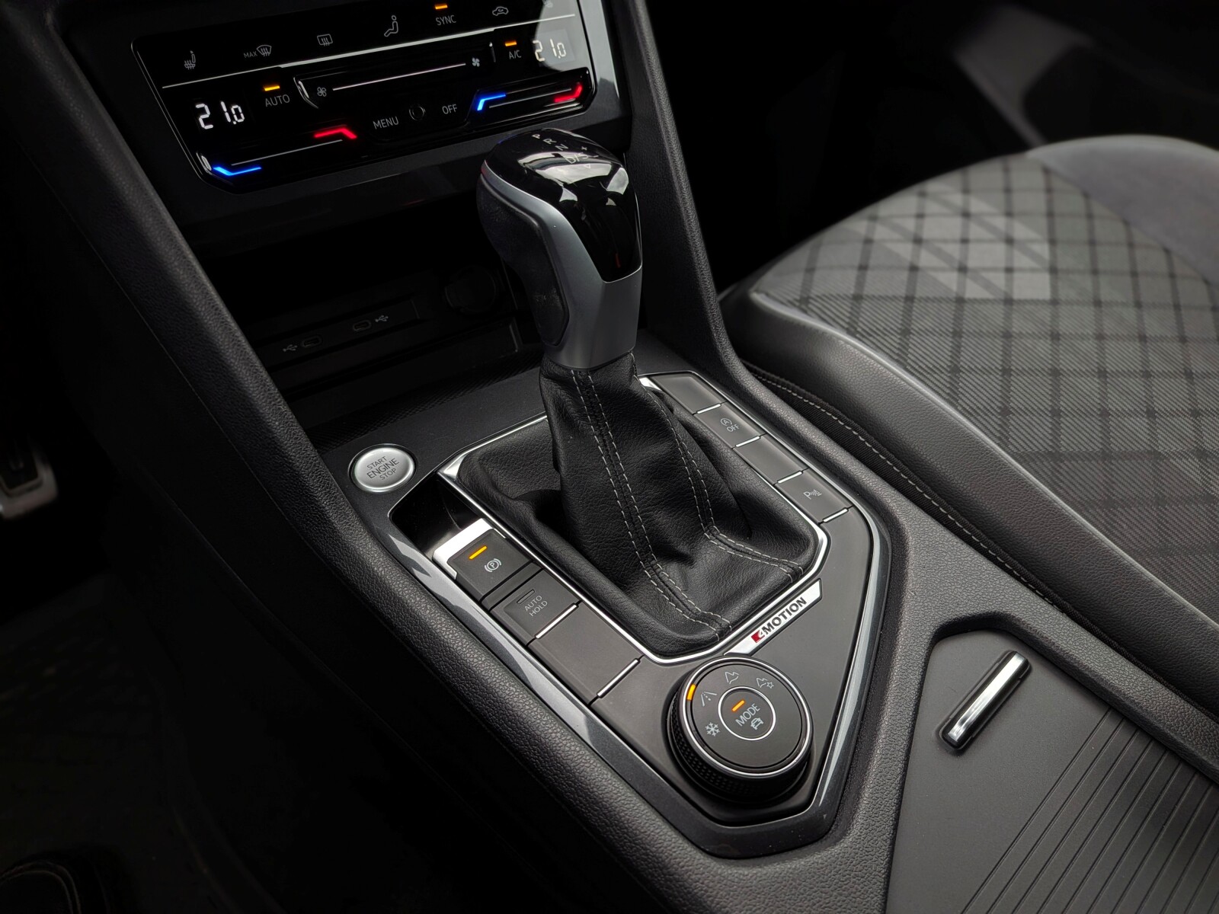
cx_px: 610
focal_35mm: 24
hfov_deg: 71.6
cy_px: 457
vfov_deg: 56.8
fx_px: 845
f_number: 1.7
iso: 31
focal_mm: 4.53
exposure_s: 1/109
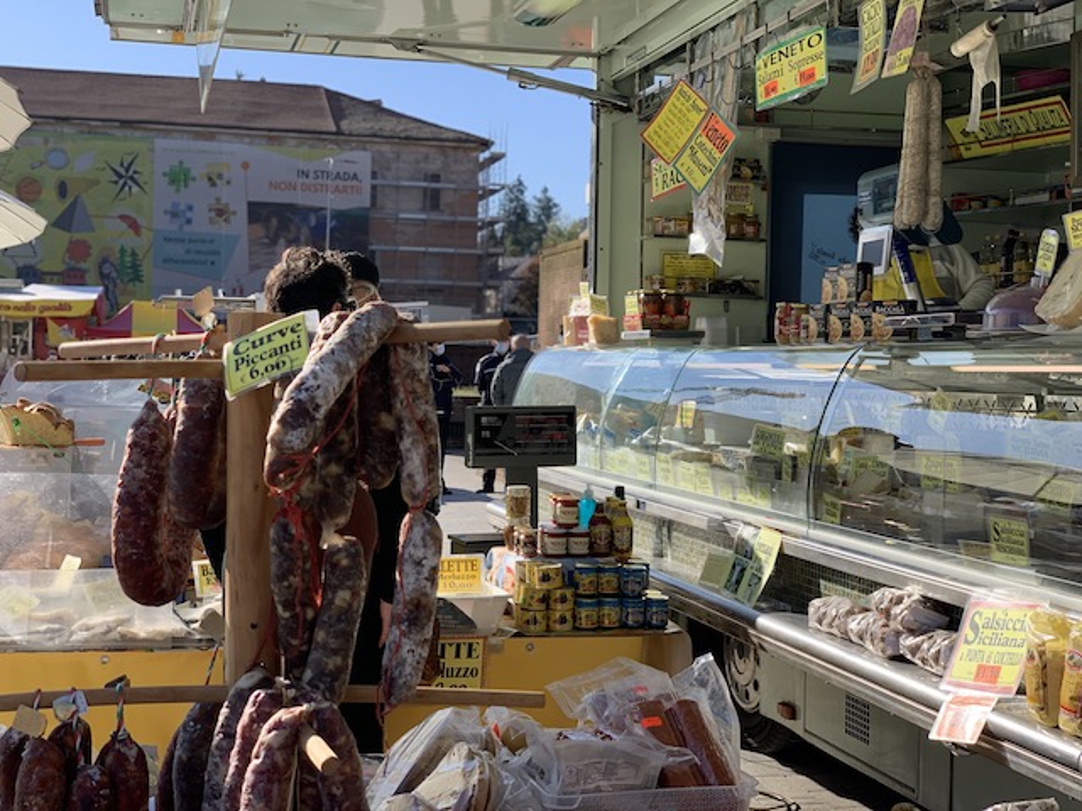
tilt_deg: -0.8
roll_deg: -2.6
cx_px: 541
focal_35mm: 52
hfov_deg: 36.8
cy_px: 406
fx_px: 1625
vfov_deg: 28.0
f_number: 2.4
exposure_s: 1/657
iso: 16
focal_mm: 6
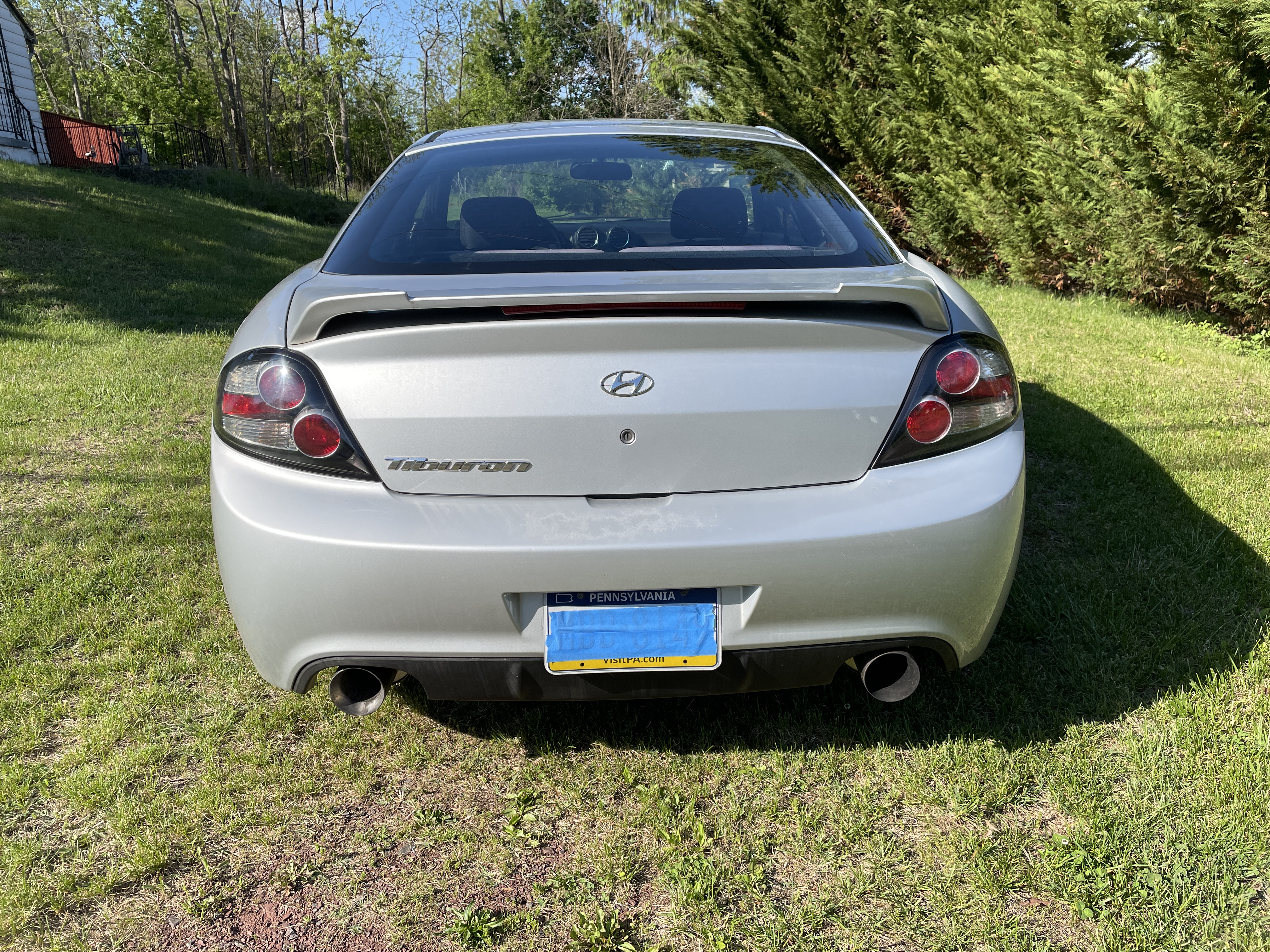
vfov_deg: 53.1
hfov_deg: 67.3
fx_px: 954
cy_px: 476
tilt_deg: -15.3
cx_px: 635
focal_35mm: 26
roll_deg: +3.9
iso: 32
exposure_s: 1/2353
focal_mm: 4.2
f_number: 1.6
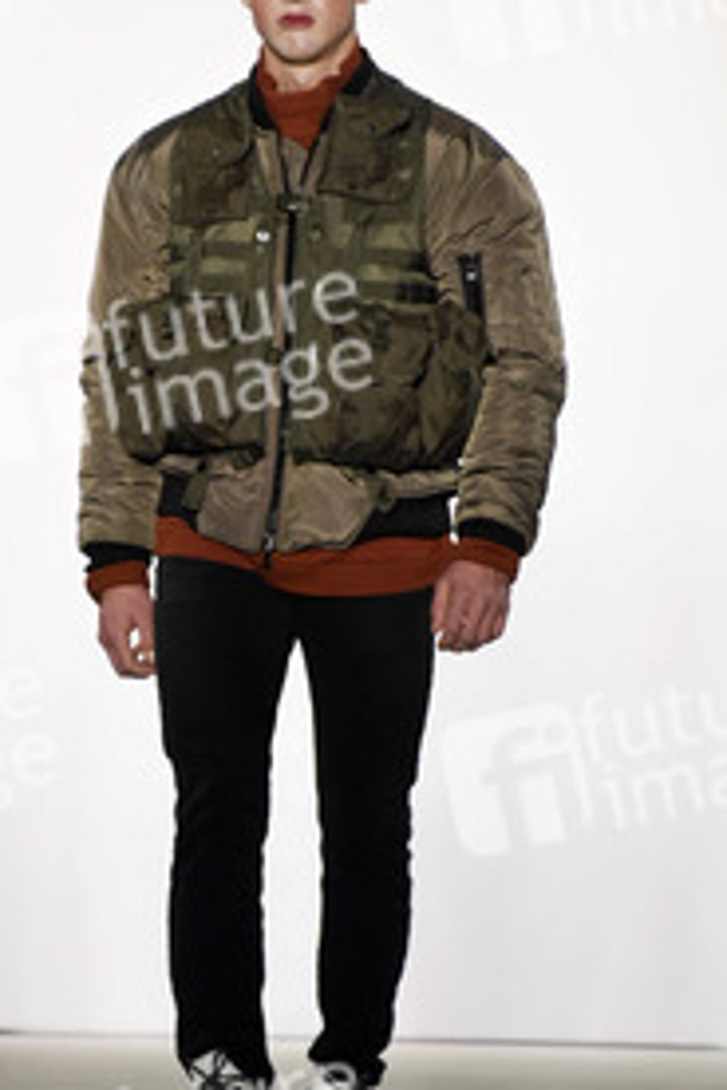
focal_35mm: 434
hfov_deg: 3.2
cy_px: 565
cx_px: 284
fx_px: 13146
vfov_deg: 4.8
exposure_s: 1/320
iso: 4000
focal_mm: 300
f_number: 5.6
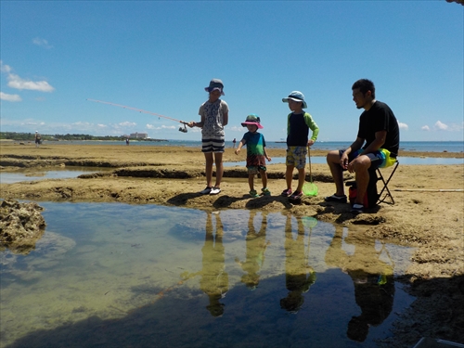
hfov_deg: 60.0
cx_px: 232
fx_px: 402
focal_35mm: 30
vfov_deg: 46.8
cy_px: 174
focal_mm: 4.1
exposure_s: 1/2000
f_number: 3.3
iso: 125
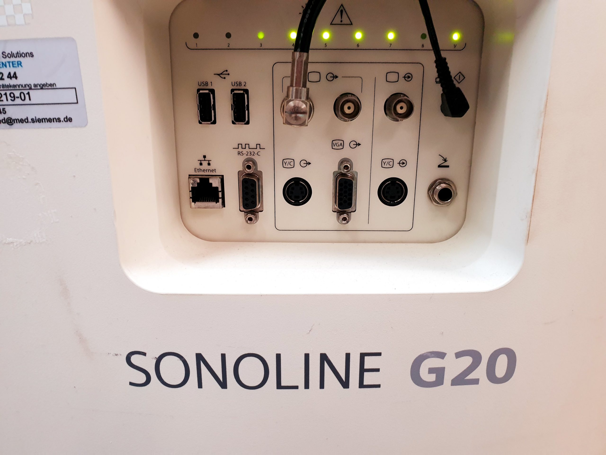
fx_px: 455
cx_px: 303
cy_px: 228
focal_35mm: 26
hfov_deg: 67.3
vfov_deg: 53.1
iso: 250
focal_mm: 4.3
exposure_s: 1/50
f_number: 2.4
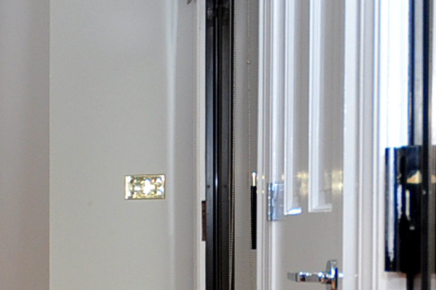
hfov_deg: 20.0
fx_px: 847
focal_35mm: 70
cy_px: 211
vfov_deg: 19.3
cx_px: -367
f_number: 4
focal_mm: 10
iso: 400
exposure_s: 1/160
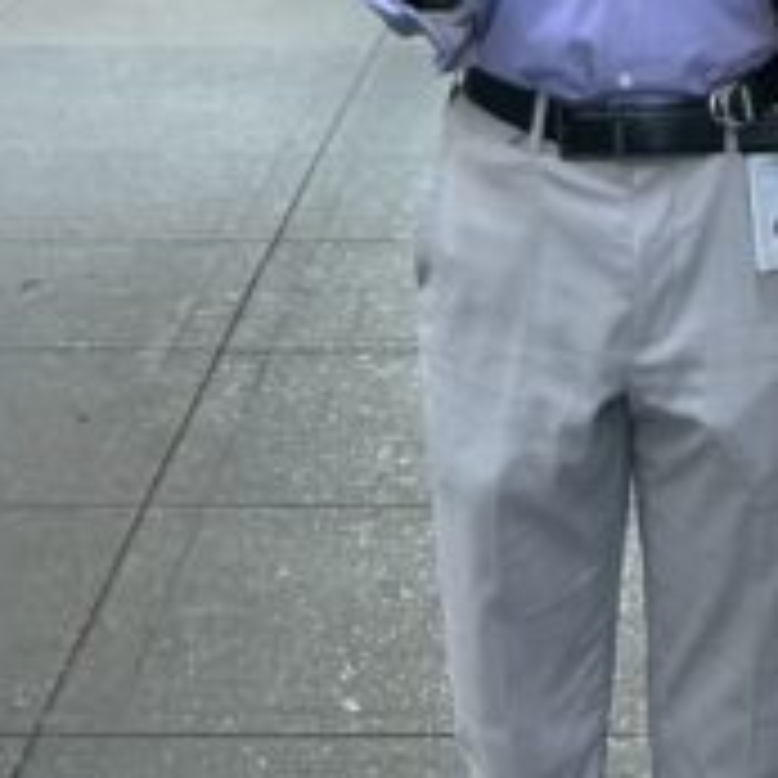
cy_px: -1484
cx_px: 526
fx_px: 3458
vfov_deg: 10.0
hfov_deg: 12.8
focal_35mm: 136
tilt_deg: +14.9
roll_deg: +0.4
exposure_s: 1/274
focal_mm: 5.7
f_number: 1.5
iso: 40
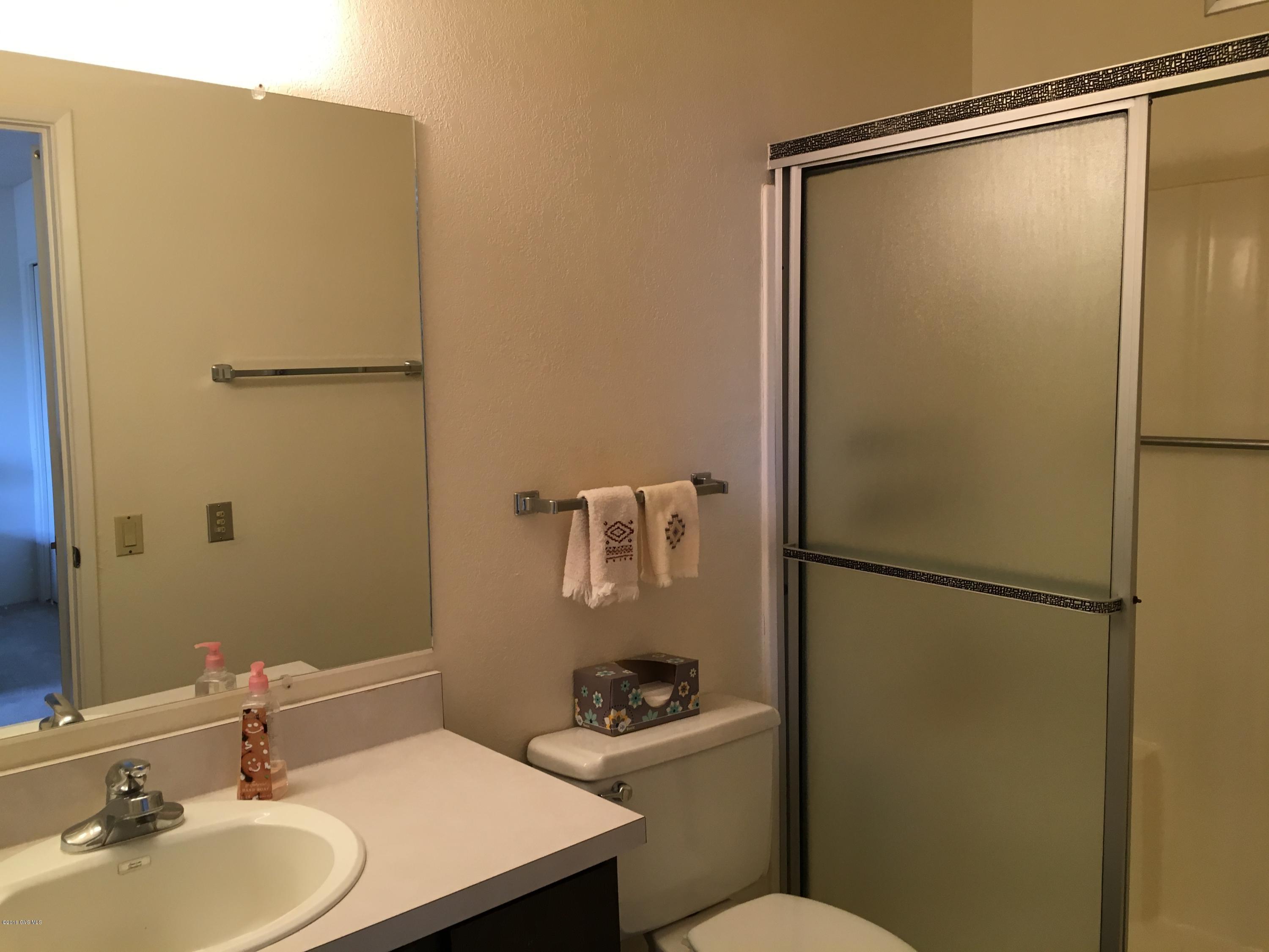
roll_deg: +1.0
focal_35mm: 29
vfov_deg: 48.2
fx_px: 1063
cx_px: 634
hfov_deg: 61.7
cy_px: 476
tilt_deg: -5.4
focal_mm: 4.15
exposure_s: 1/30
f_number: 2.2
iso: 64
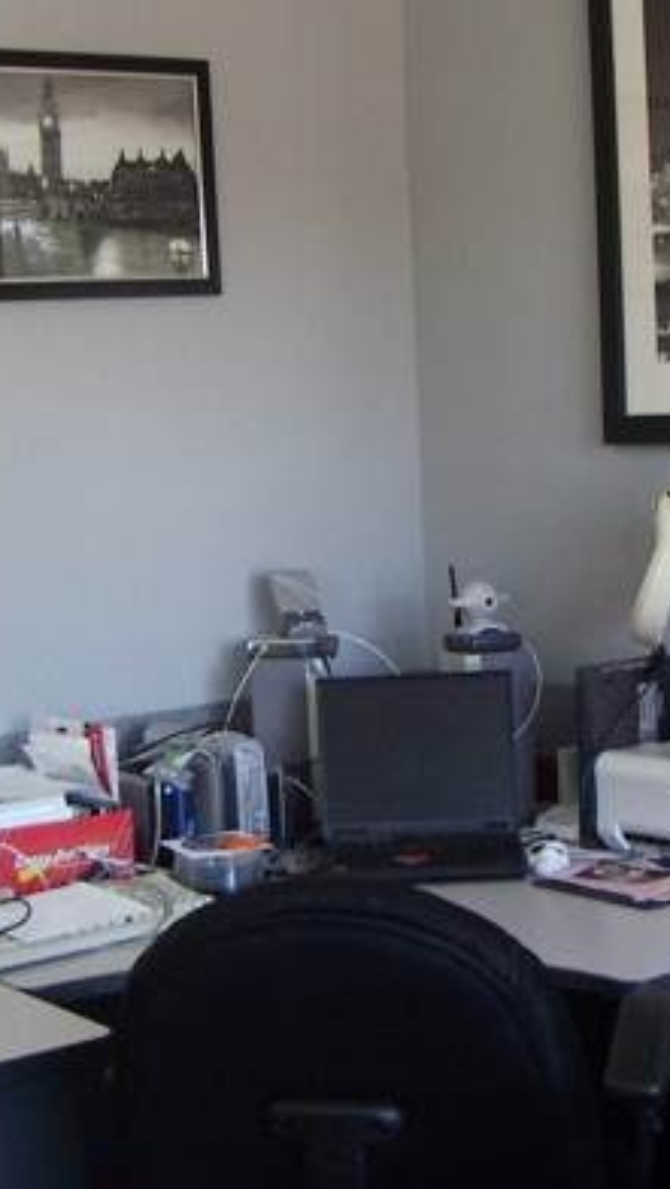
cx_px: 400
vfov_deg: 32.8
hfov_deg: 18.8
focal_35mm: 64
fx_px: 2018
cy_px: 607
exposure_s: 1/50
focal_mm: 4.7
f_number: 2.8
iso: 100
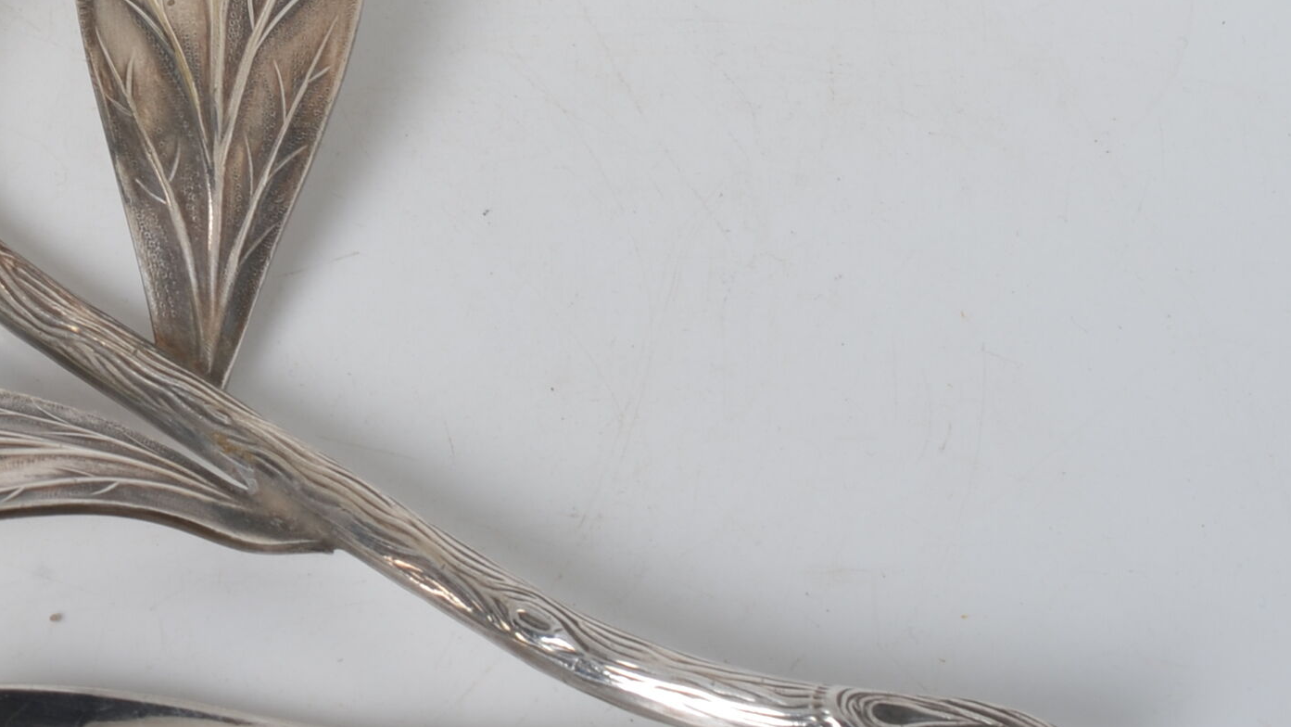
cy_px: 49
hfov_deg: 10.2
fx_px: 7121
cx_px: -189
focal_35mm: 208
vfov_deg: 5.8
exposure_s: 1/160
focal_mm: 50
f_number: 10
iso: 100
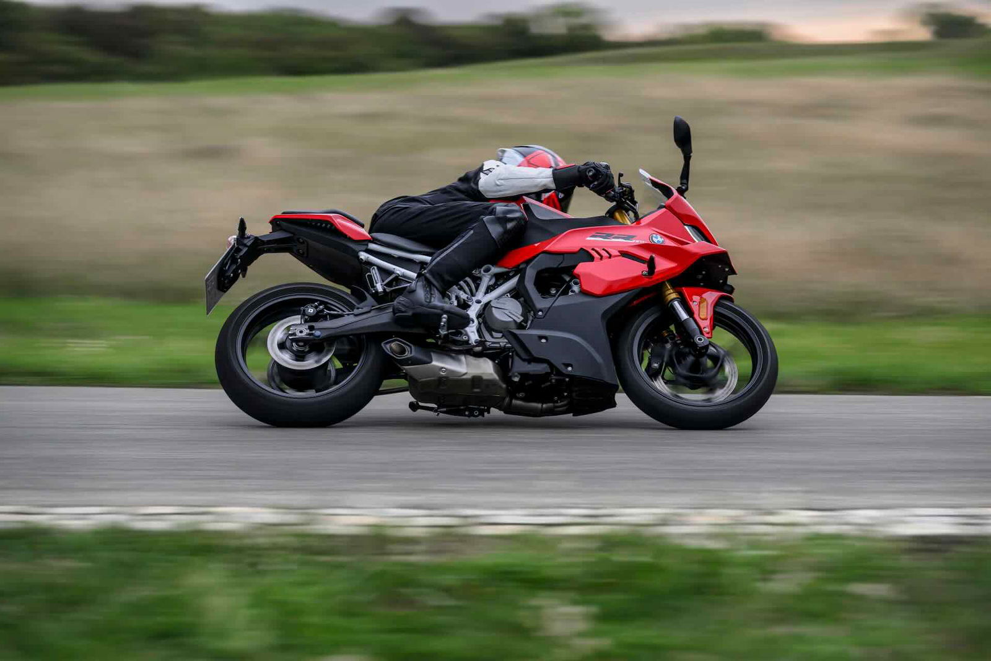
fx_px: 2753
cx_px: 496
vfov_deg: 13.7
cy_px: 330
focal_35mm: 100
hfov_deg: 20.4
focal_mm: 100
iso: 400
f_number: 5
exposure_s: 1/125
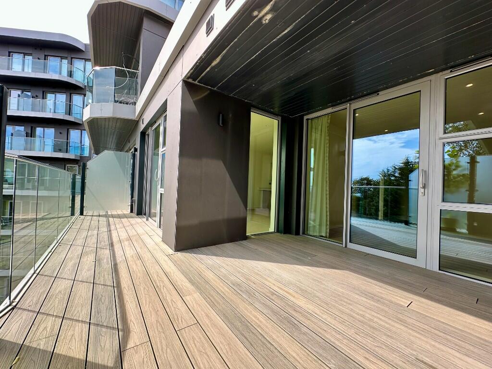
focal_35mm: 14
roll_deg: -2.3
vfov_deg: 85.7
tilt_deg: +0.7
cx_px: 246
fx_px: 199
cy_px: 184
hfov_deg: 102.1
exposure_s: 1/202
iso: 40
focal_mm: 2.22
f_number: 2.2
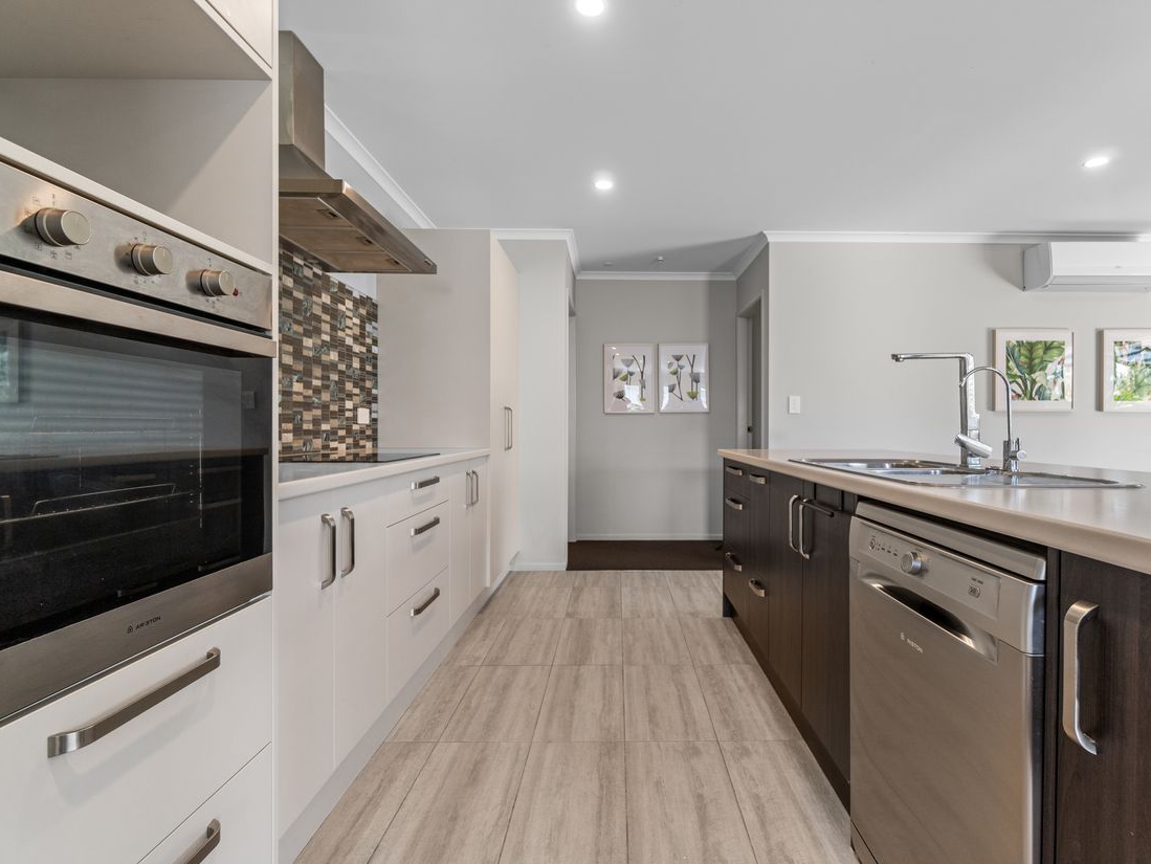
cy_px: 436
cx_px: 633
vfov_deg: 74.8
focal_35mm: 17
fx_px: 565
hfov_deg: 90.7
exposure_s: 1/30
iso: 400
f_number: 4
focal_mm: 10
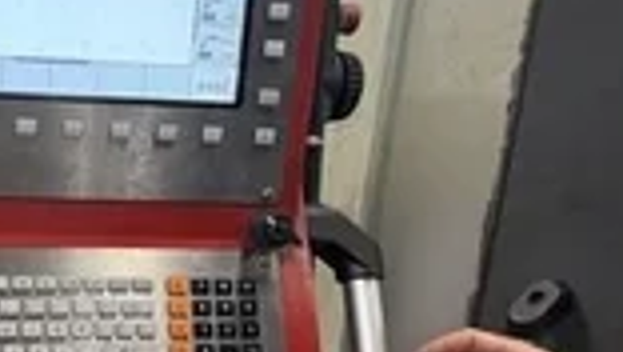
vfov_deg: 30.1
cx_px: 44
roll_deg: -2.1
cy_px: 256
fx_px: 645
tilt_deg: -13.6
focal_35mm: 39
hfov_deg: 45.8
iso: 250
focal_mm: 2.22
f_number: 2.2
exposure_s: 1/50
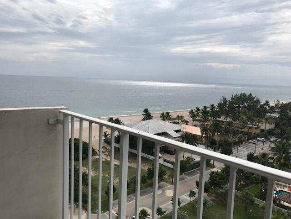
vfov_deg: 49.7
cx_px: 146
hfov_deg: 63.4
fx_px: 235
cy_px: 110
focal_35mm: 28
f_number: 1.8
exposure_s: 1/5650
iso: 25
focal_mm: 3.99
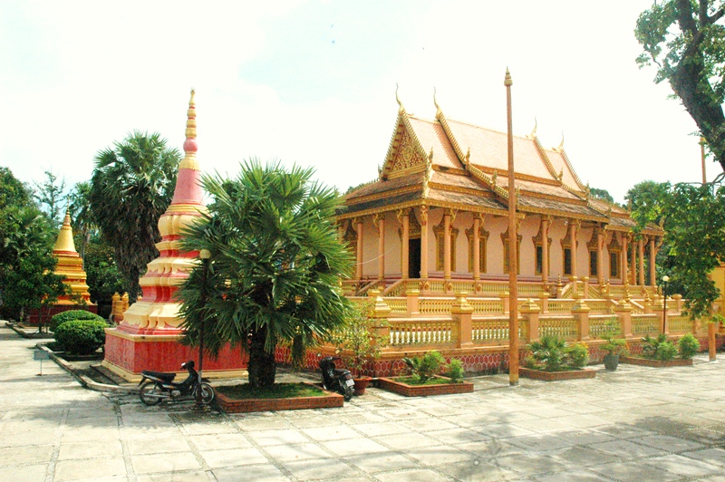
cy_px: 241
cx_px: 362
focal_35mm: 27
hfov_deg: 67.4
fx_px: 543
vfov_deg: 47.9
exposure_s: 1/1250
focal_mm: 18
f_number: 18
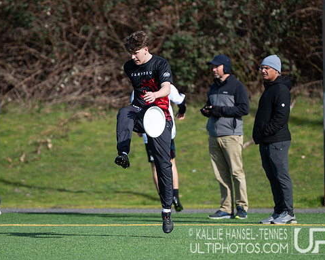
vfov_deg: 4.3
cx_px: 145
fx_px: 3452
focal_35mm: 359
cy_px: 139
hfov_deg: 5.4
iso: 100
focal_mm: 200
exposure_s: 1/1600
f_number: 2.8
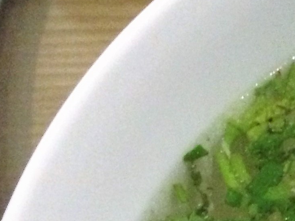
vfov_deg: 9.8
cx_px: 595
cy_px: 435
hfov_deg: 12.3
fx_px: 1201
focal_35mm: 141
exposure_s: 1/15
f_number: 2.4
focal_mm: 4.12
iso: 500
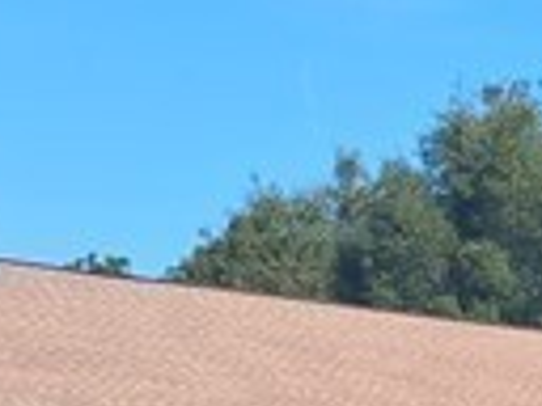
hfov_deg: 9.2
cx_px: 881
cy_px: 770
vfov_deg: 6.9
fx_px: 3257
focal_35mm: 208
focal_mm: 3.98
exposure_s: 1/814
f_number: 1.8
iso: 25
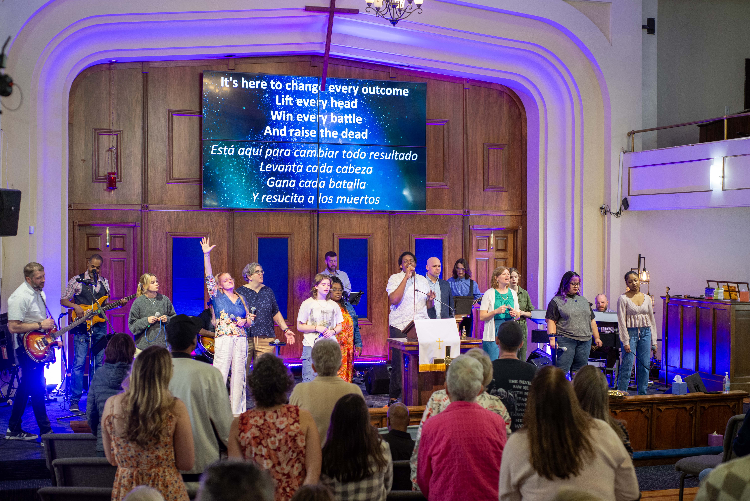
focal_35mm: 50
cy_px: 250
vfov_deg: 27.0
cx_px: 375
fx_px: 1042
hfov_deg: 39.6
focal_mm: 50
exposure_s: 1/30
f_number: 4
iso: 800
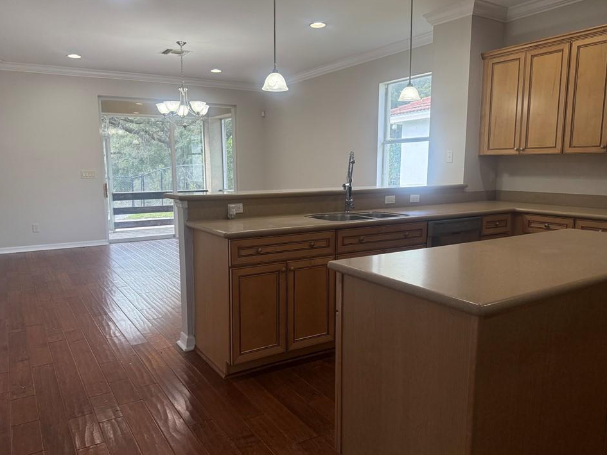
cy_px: 230
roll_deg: +0.5
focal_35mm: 26
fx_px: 456
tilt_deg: -7.1
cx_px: 283
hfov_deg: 67.2
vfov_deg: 53.1
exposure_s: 1/225
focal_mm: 6.76
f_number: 1.78
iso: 200
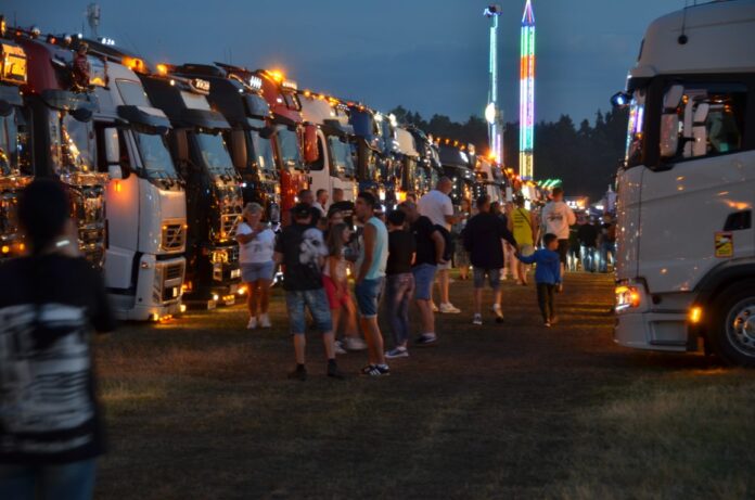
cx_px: 378
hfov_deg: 16.7
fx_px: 2574
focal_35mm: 123
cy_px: 250
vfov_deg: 11.1
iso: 400
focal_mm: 82
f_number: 5
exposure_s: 1/10
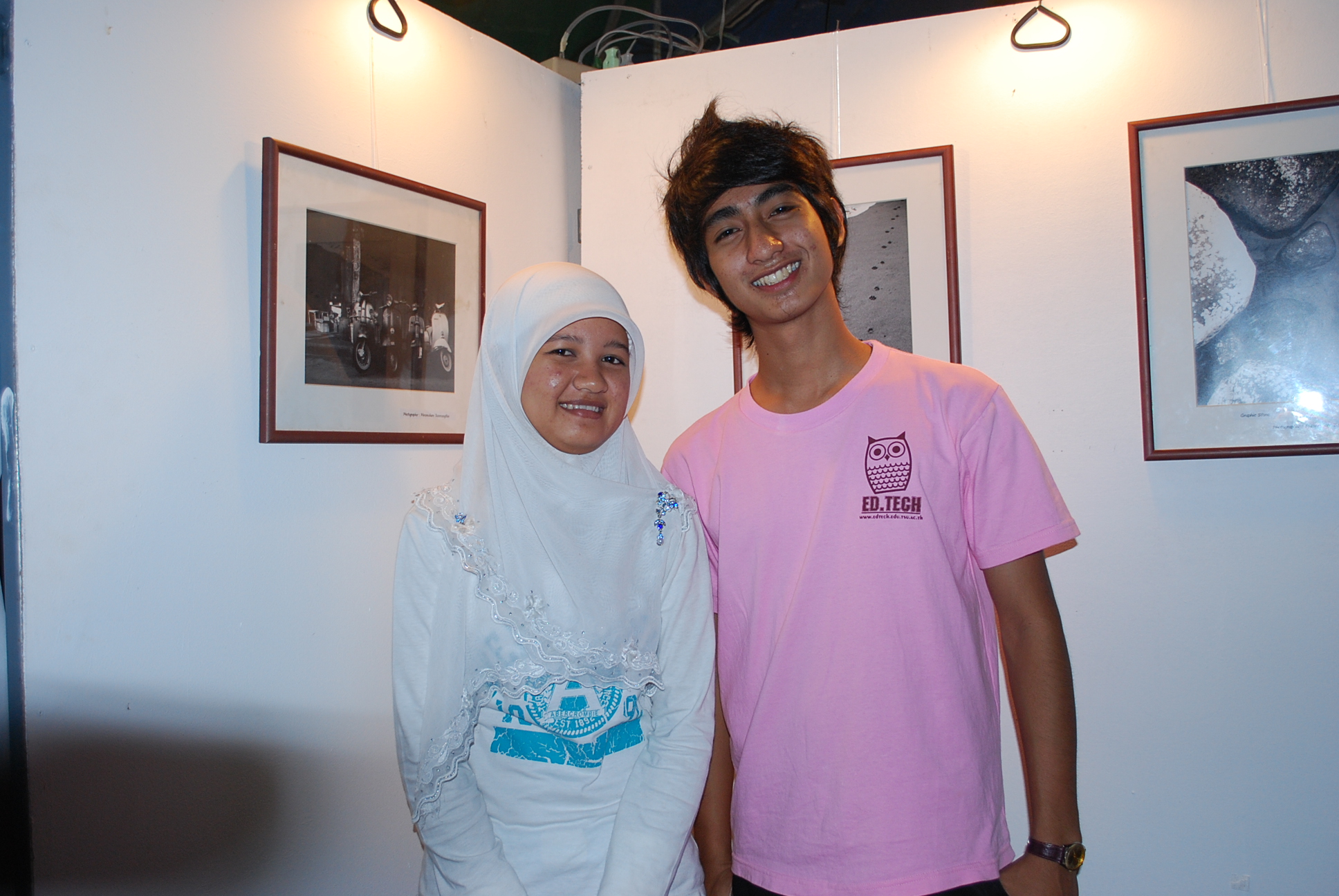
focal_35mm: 36
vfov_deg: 37.0
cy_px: 448
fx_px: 1341
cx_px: 670
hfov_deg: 53.1
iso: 400
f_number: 4.2
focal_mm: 24
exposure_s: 1/40
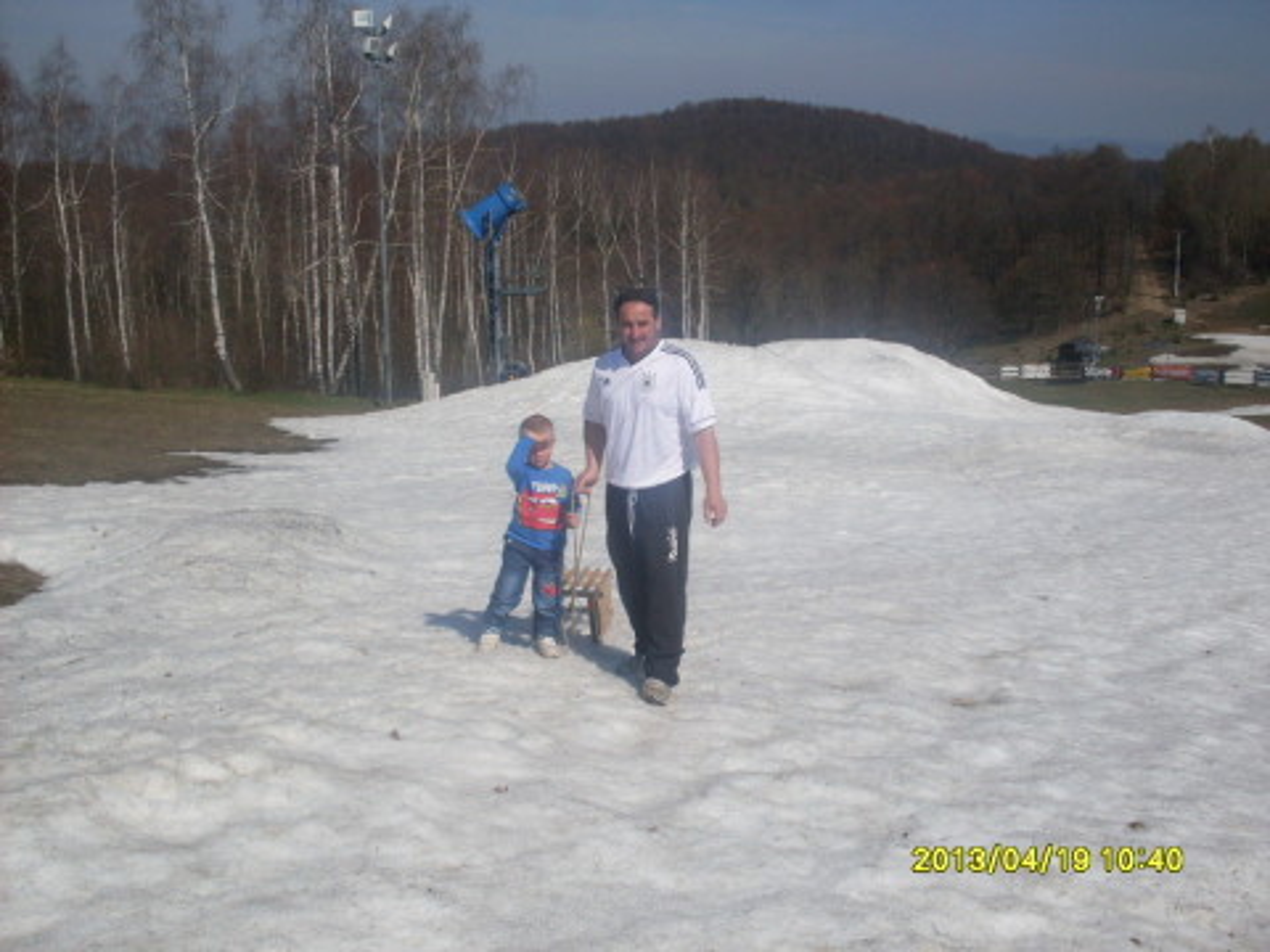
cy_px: 476
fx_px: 1394
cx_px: 635
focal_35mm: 38
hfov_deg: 49.0
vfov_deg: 37.7
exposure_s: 1/500
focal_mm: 6.3
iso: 80
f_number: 8.4
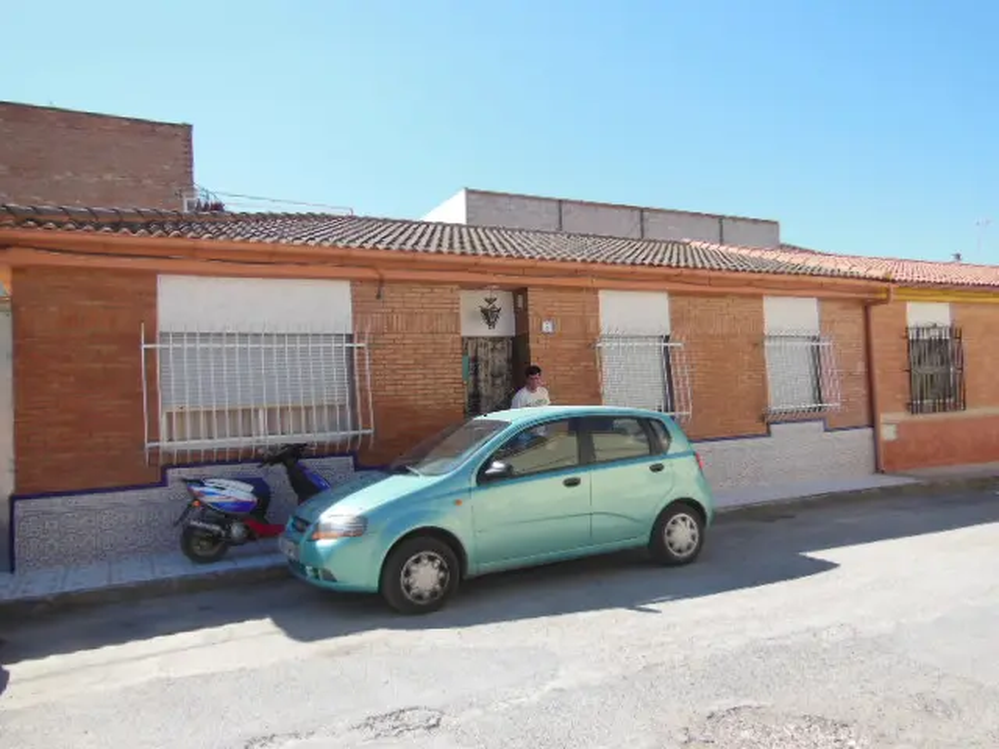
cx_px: 500
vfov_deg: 54.9
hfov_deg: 69.4
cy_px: 374
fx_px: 721
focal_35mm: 25
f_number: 3.5
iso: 125
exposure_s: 1/640
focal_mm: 4.5
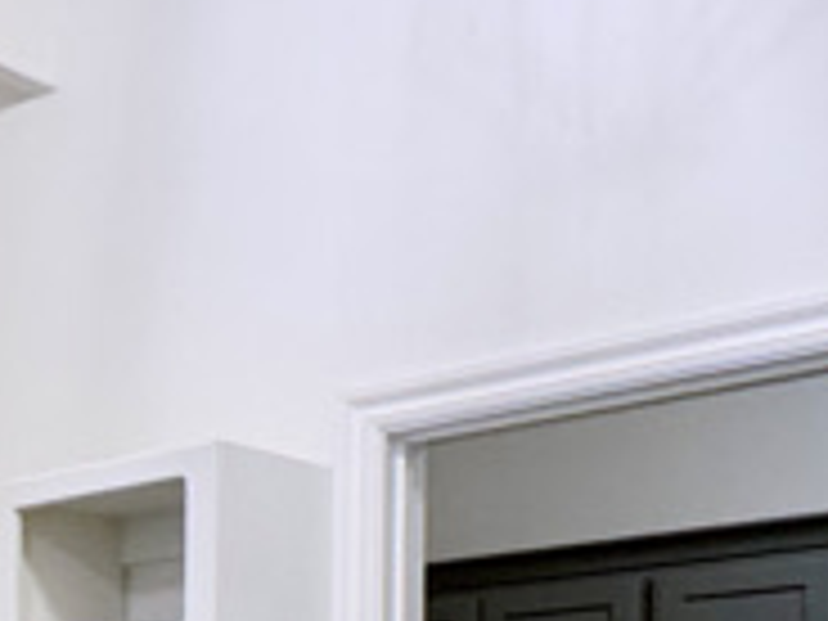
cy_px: 900
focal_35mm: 78
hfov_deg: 21.2
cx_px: -400
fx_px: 1866
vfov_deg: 17.2
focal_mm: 2.22
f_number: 2.2
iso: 250
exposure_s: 1/120
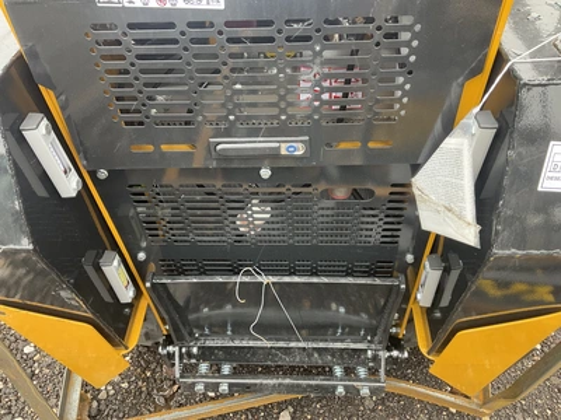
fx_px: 470
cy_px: 210
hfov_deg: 61.7
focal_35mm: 29
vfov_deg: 48.2
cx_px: 280
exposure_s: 1/95
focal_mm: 3
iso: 64
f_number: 1.8
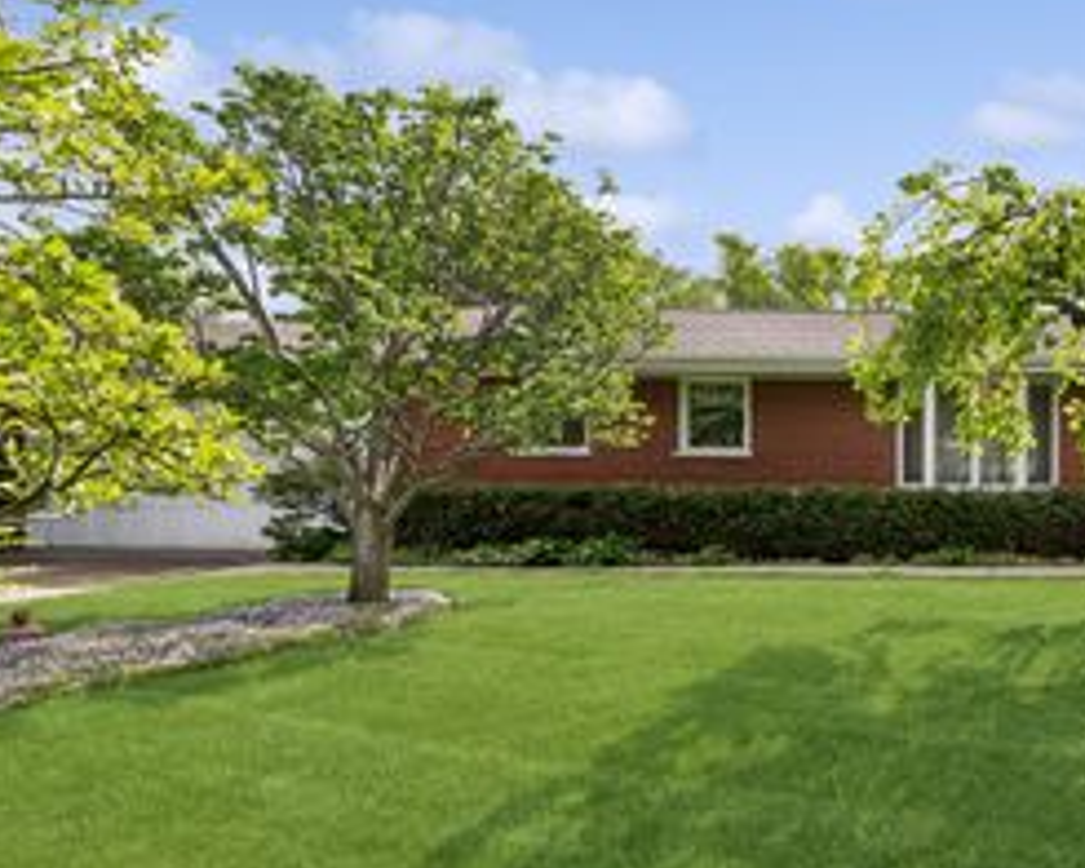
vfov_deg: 60.7
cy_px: 485
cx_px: 1019
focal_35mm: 23
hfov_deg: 59.2
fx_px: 739
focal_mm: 12
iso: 100
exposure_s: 1/80
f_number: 13
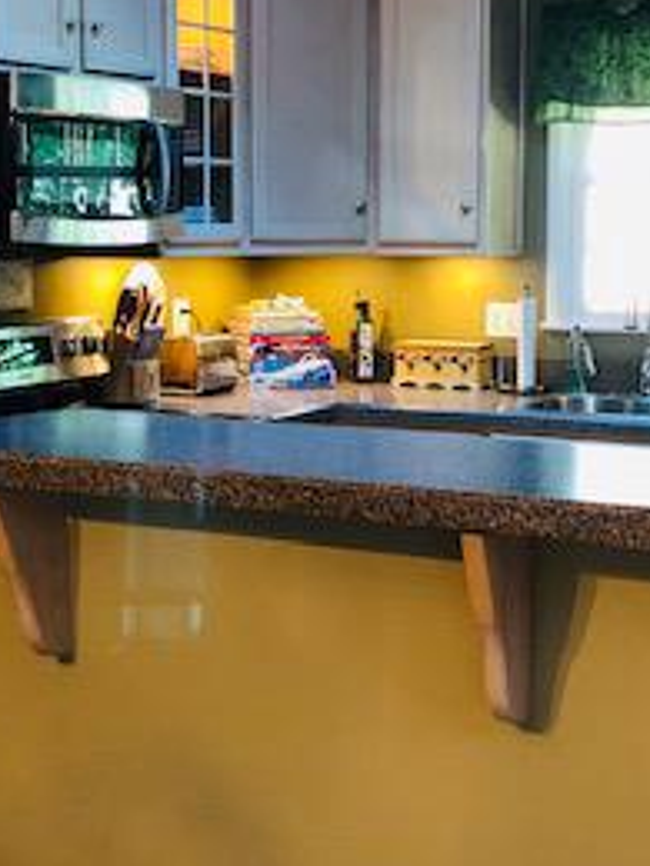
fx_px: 1728
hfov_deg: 21.3
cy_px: 396
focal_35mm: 69
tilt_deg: -5.5
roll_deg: +0.2
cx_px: 410
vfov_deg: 28.2
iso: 80
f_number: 1.8
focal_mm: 4
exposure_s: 1/15
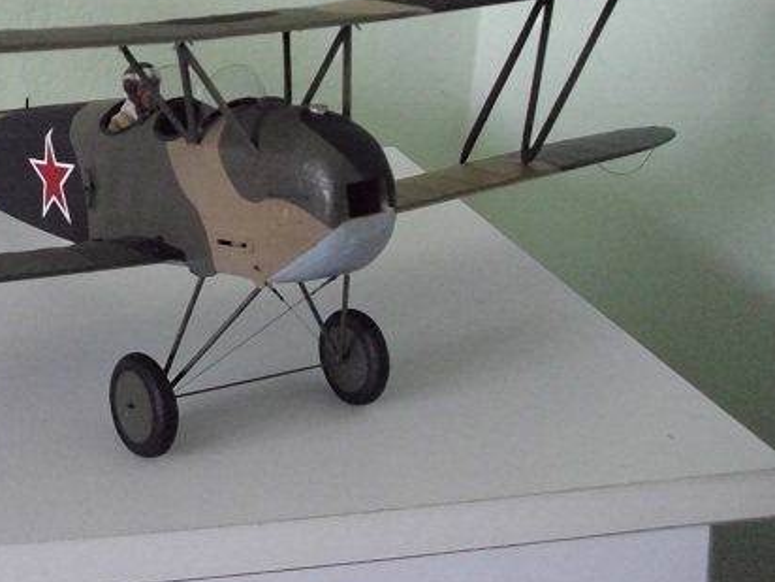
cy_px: 83
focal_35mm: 68
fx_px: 1522
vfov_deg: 21.2
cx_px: 38
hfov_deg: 27.3
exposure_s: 1/60
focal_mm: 6.2
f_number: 3
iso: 800
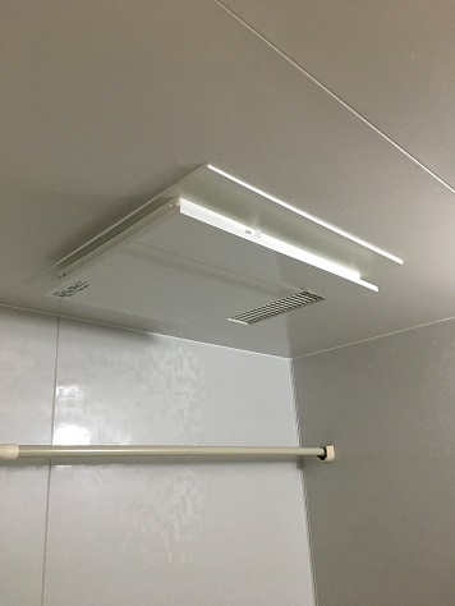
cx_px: 228
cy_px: 303
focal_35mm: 29
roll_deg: +2.3
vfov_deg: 61.6
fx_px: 508
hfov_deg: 48.3
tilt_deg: +19.4
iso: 160
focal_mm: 4.15
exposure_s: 1/30
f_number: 2.2
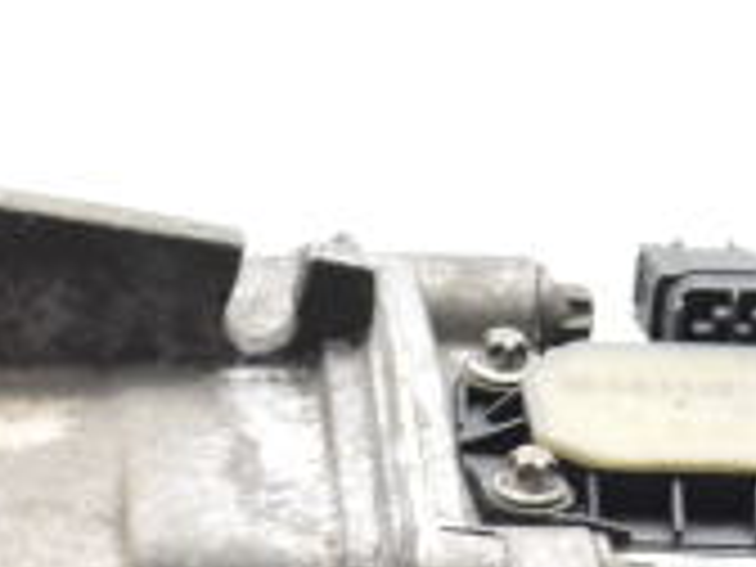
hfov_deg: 9.9
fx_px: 4215
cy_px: 986
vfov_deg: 7.5
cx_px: -382
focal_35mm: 193
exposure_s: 1/13
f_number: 3.8
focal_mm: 22
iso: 100
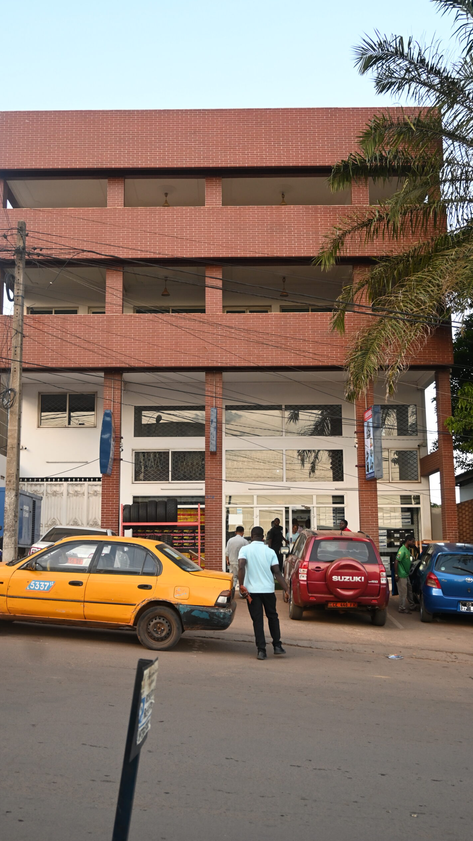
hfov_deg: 33.0
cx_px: 212
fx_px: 798
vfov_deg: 55.6
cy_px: 422
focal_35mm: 36
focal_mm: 22.5
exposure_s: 1/250
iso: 360
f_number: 4
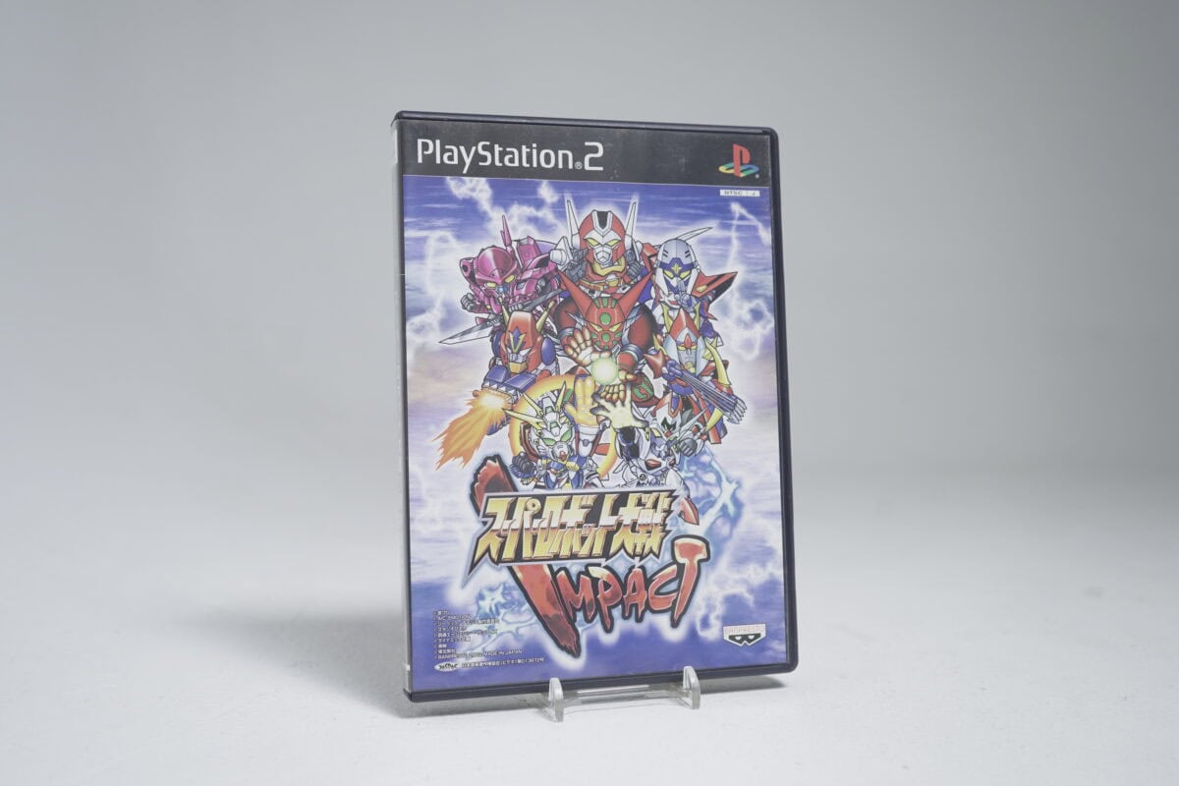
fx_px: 1212
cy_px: 393
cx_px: 590
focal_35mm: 37
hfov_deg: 51.9
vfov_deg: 35.9
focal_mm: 37
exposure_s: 1/25
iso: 640
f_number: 5.6
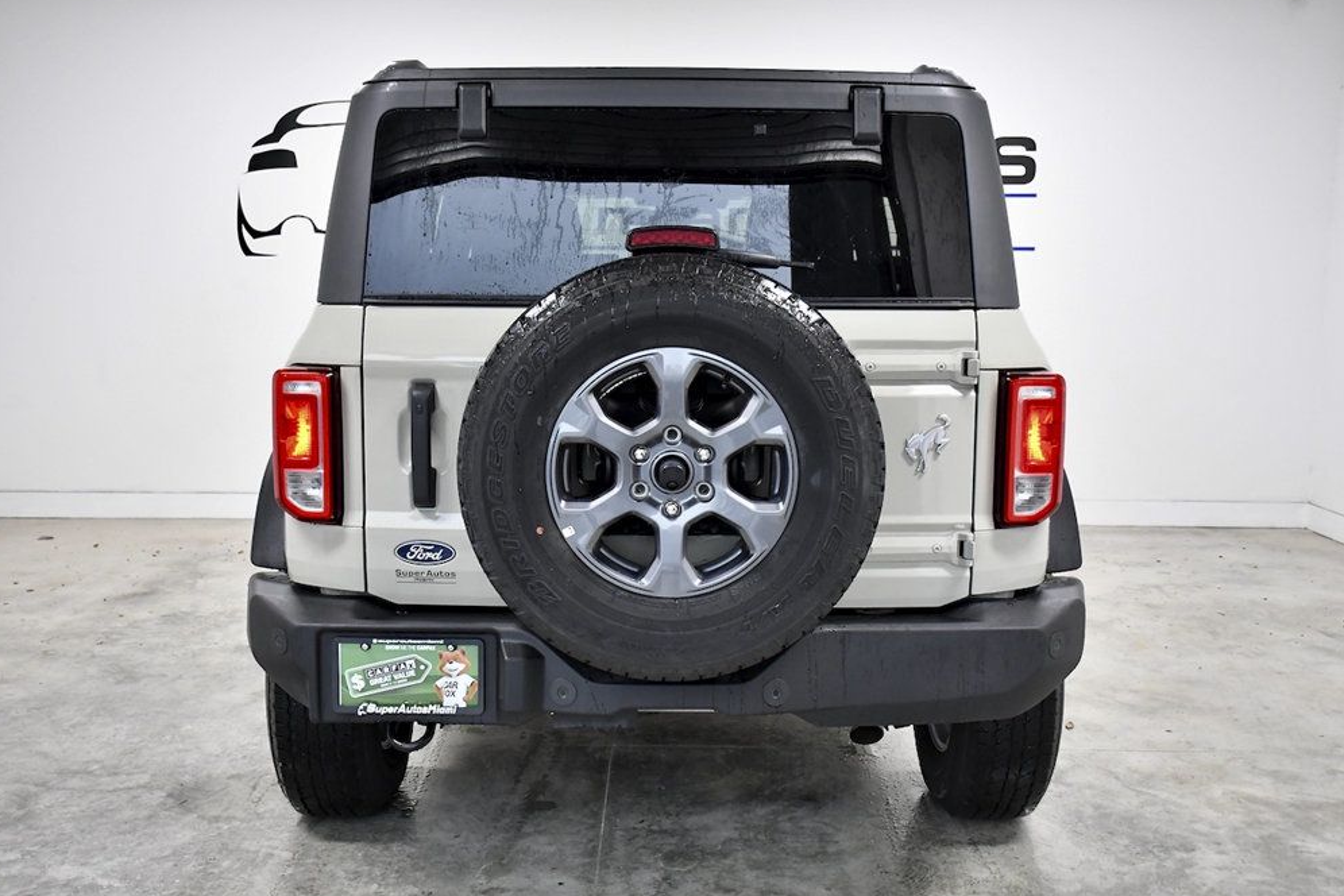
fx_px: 1381
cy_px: 441
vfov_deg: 35.9
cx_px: 676
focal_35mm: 37
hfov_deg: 51.9
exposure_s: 1/400
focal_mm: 24
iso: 2500
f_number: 4.5
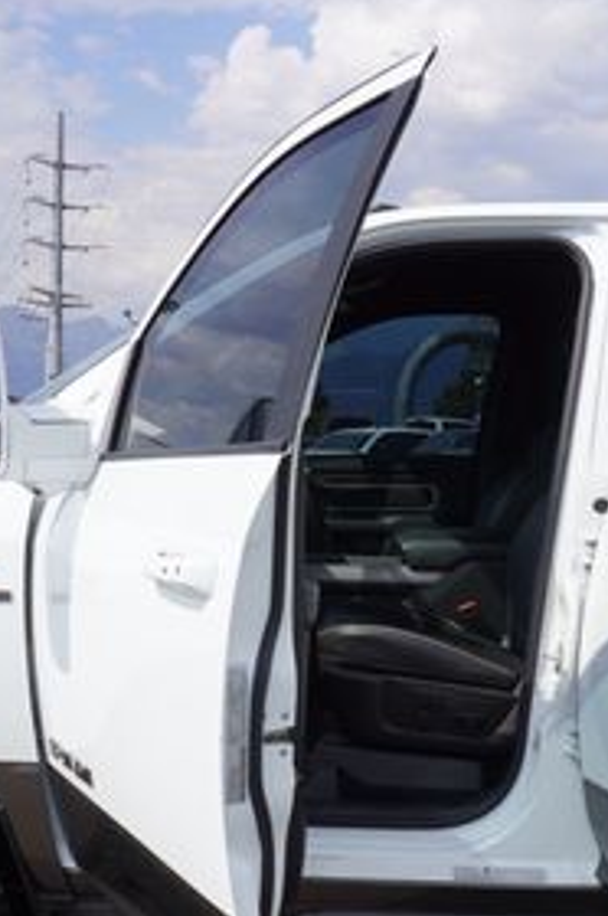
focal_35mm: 55
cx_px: 324
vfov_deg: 35.5
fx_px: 1397
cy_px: 677
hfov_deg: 24.6
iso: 100
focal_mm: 16
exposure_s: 1/200
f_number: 10
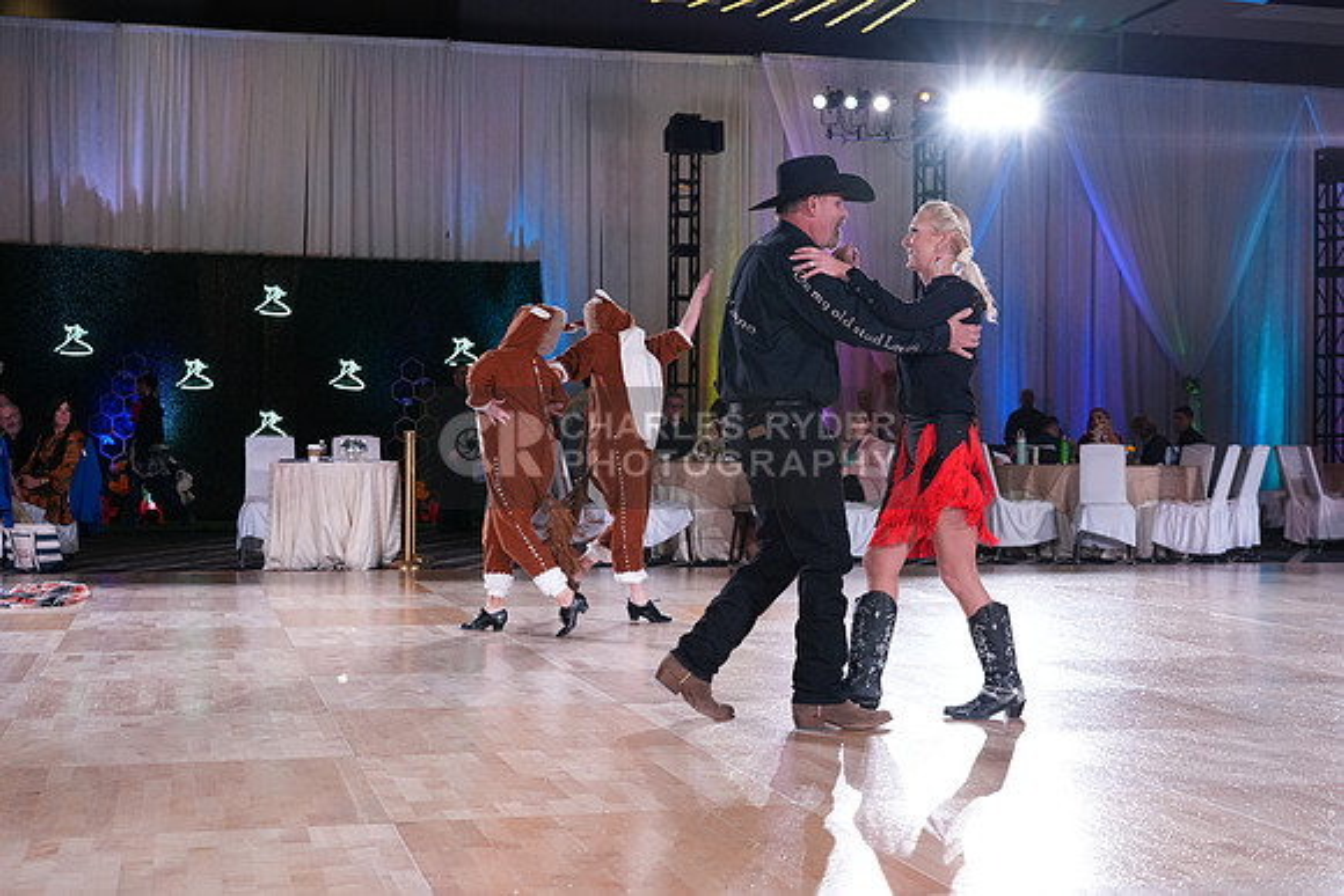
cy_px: 448
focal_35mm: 48
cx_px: 672
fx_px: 1792
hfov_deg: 41.1
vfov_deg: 28.1
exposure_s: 1/250
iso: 1250
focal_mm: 48
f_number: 4.5
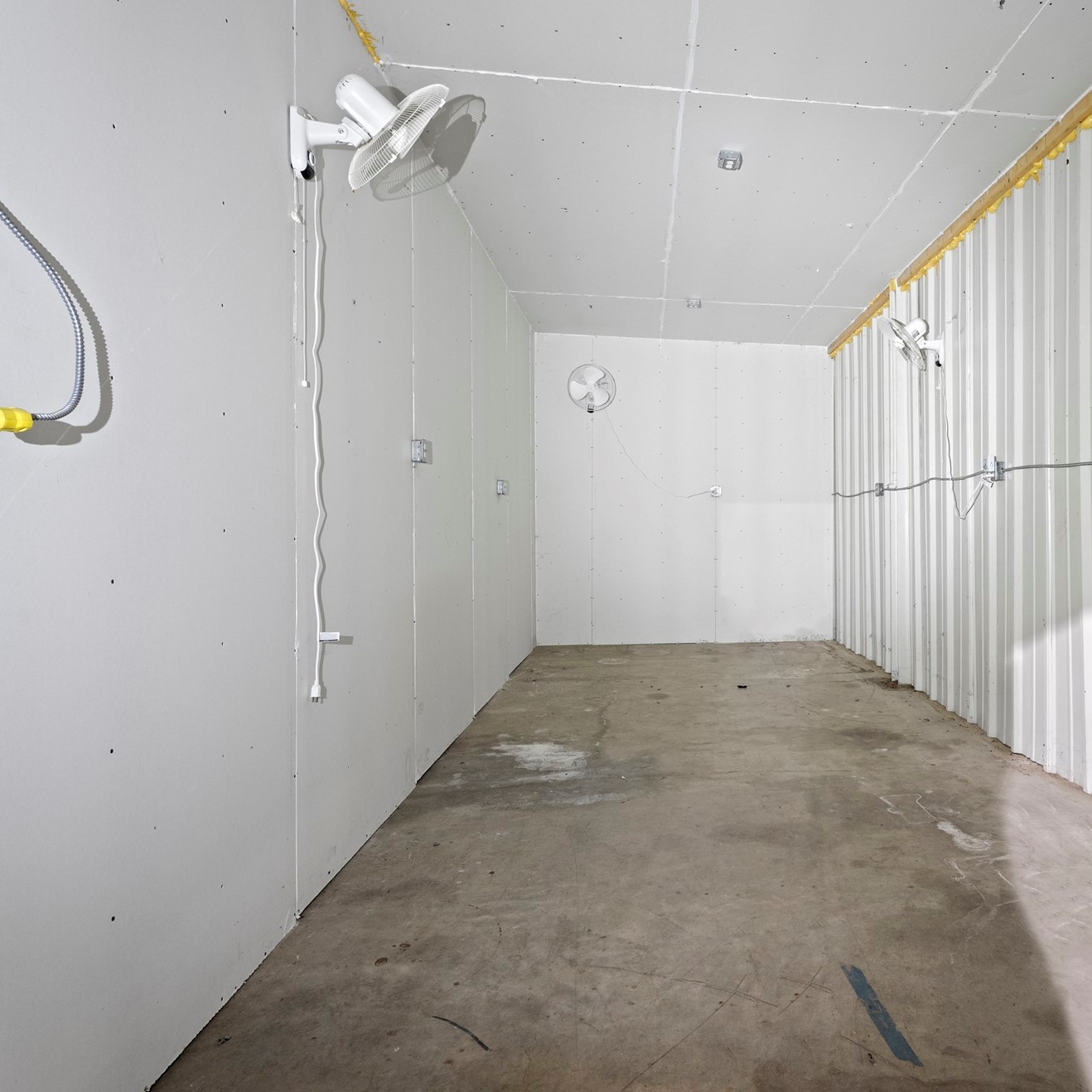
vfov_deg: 72.1
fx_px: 749
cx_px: 766
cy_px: 541
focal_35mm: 21
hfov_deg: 69.1
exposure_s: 1.3
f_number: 8
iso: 640
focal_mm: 16
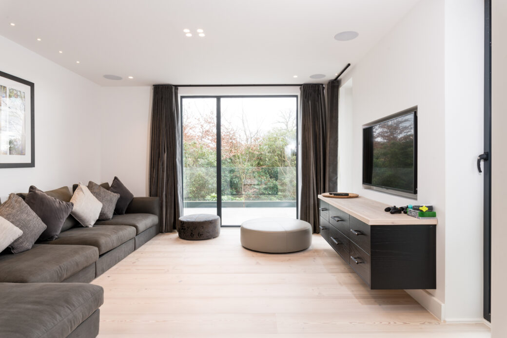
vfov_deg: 59.5
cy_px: 169
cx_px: 254
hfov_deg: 81.2
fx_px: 296
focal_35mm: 21
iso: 100
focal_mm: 21
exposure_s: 1/5
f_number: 11
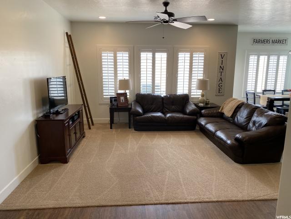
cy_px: 110
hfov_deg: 67.3
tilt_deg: -10.7
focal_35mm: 26
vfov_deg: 53.1
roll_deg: -0.5
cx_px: 146
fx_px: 219
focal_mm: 4.25
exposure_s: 1/60
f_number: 1.8
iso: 100
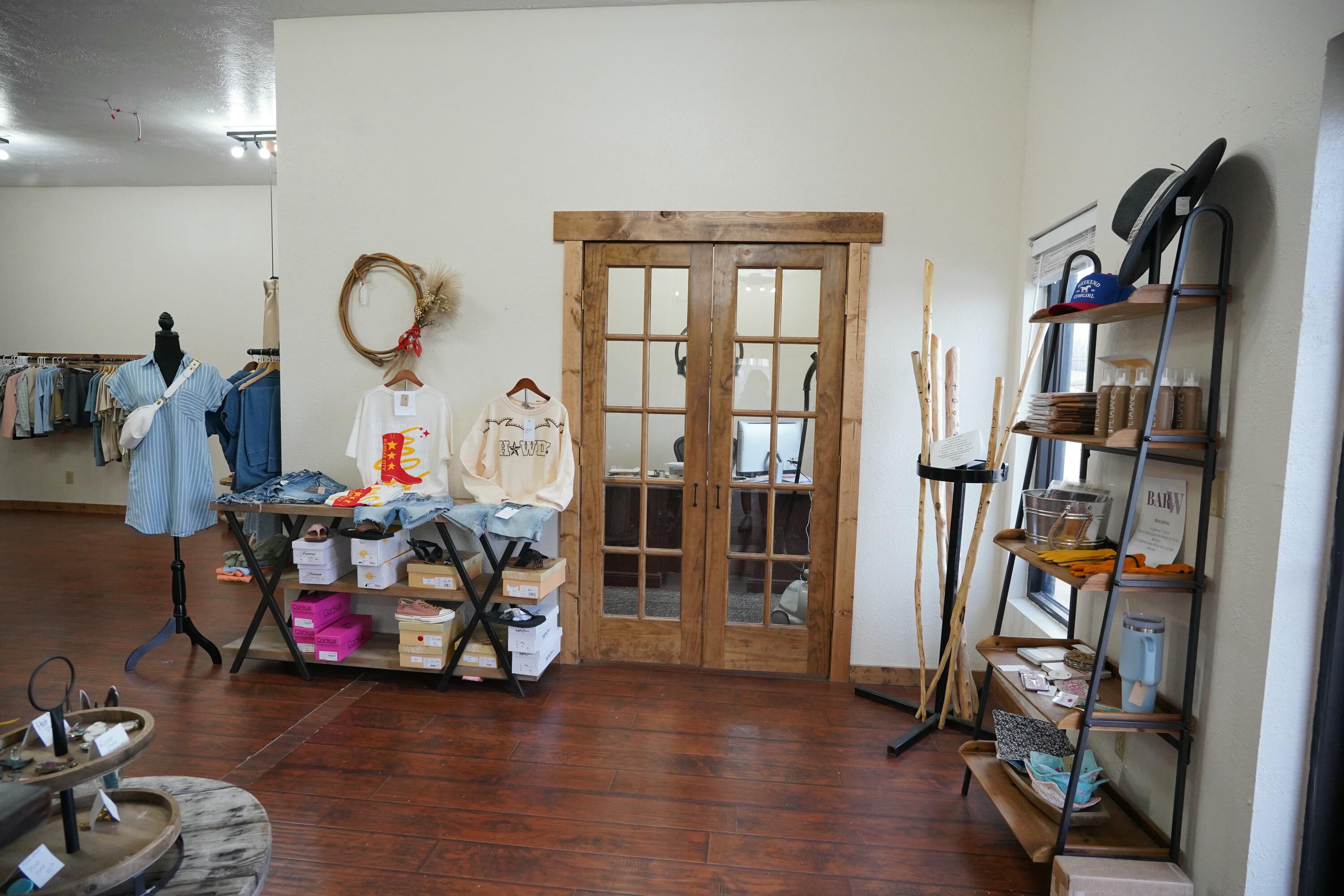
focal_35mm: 20
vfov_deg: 61.9
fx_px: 747
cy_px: 448
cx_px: 672
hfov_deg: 84.0
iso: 3200
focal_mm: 20
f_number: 5
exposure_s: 1/250
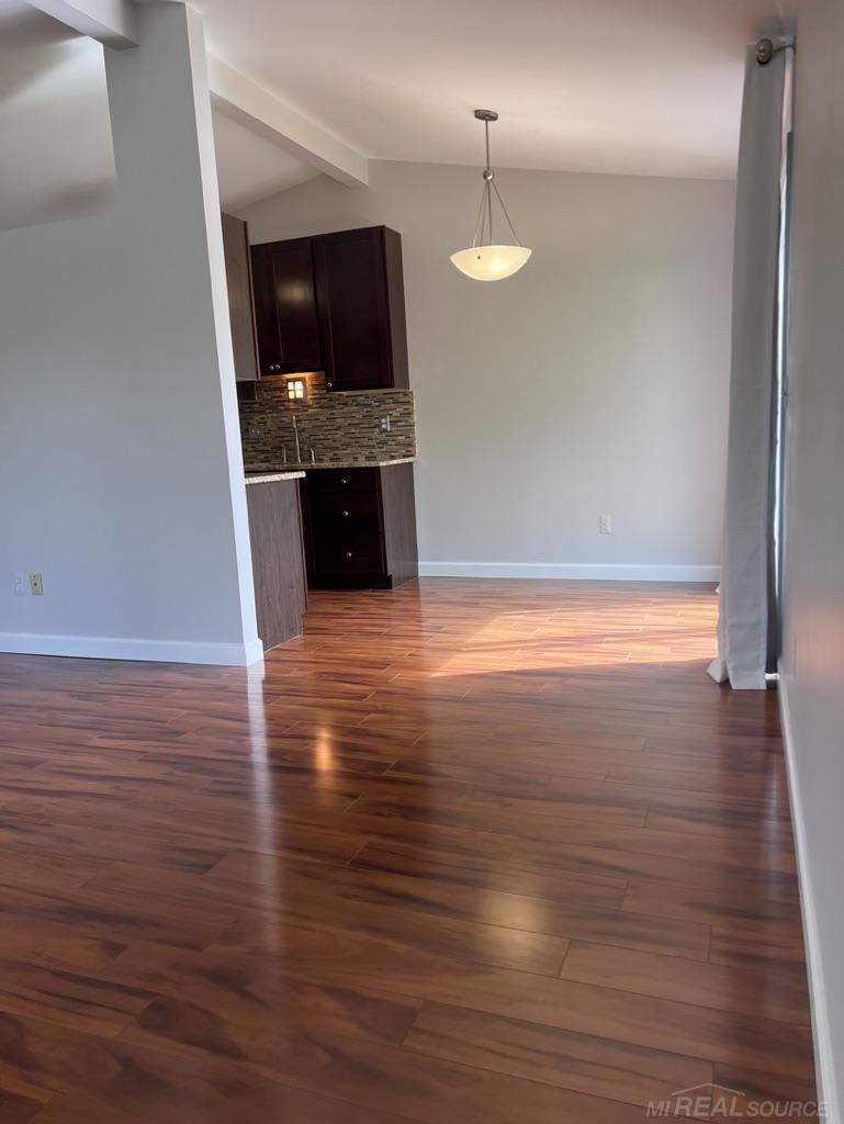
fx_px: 845
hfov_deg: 53.1
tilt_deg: -8.5
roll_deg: +4.3
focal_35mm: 26
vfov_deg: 67.3
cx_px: 422
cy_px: 562
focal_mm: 5.7
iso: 50
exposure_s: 1/120
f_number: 1.5
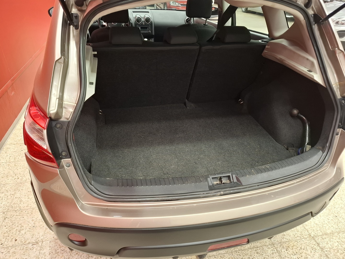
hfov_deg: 73.9
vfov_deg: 58.9
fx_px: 229
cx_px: 172
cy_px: 130
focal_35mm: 23
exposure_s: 1/50
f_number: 1.8
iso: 320
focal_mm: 5.54
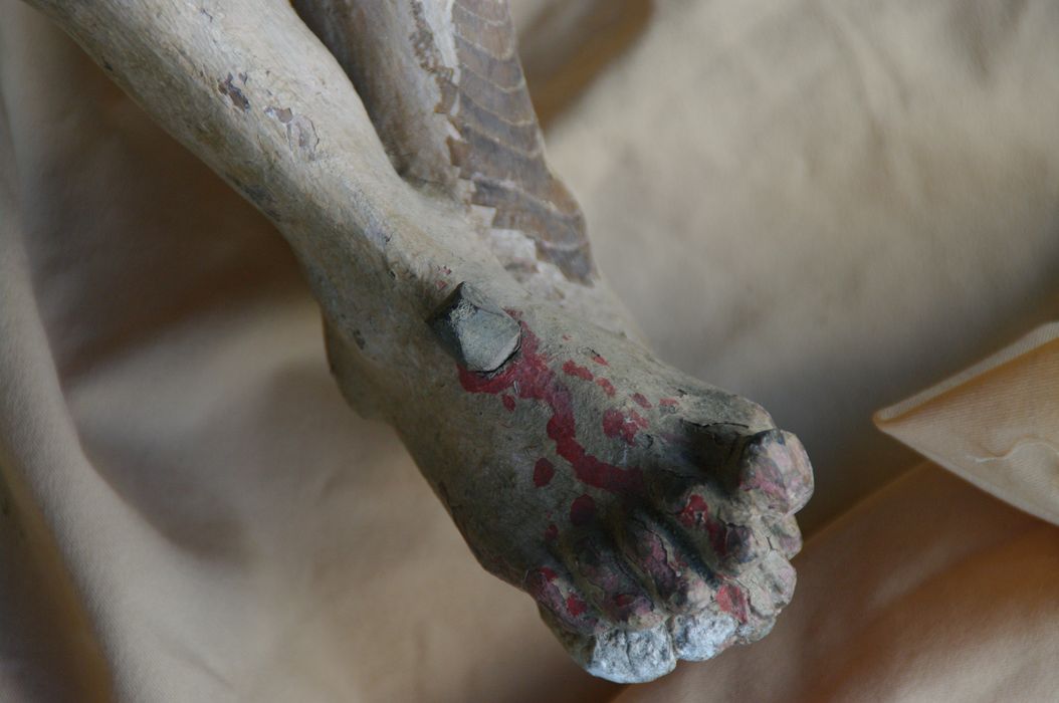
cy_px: 352
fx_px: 8814
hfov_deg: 6.9
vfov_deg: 4.6
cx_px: 530
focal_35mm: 300
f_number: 6.3
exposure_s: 1/180
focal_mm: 200
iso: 800
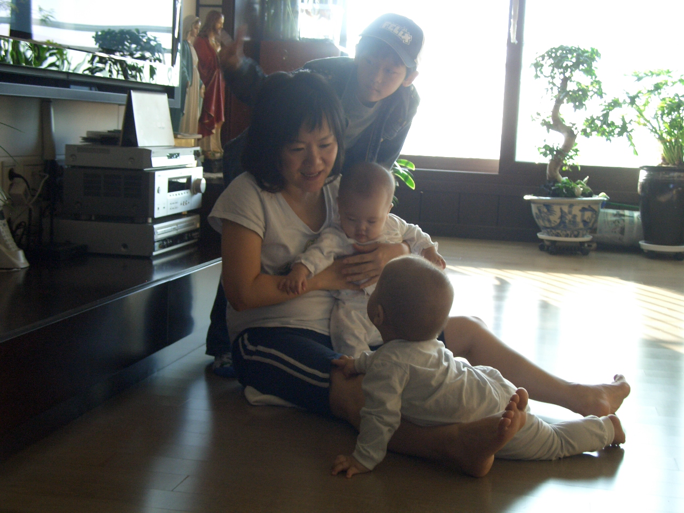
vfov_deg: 27.5
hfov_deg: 36.2
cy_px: 256
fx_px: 1047
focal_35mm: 53
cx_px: 342
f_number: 3.2
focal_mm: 11.3
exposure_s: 1/80
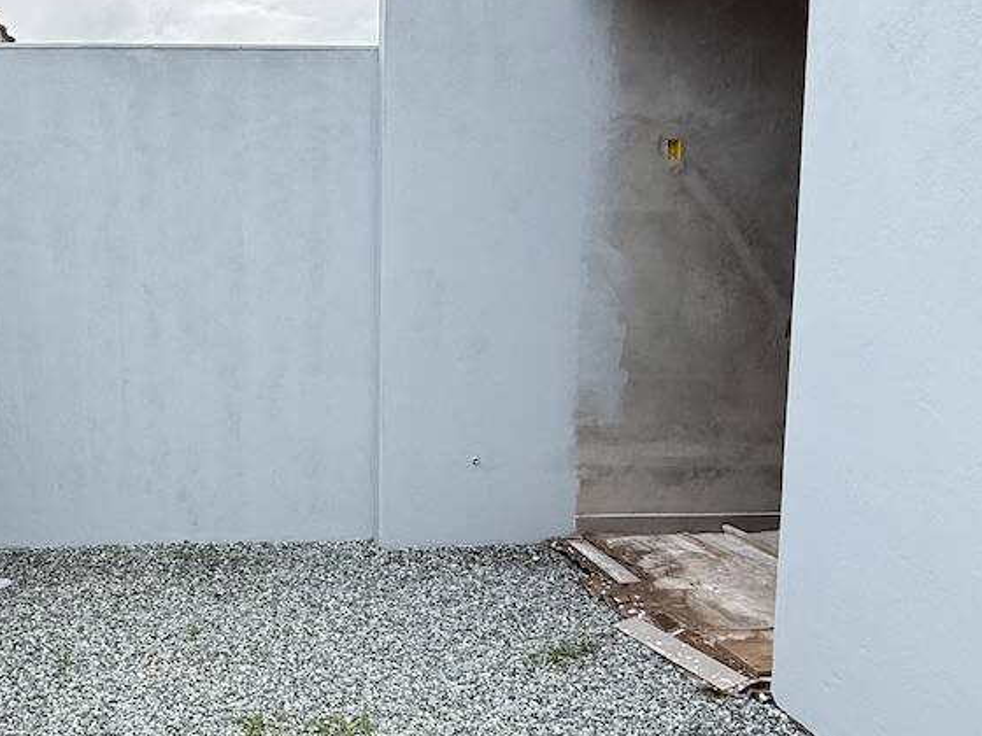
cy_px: 343
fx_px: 908
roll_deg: -0.3
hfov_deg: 53.5
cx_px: 214
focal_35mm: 32
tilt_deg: -4.1
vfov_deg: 44.1
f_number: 2.2
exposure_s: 1/602
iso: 64
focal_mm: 2.22
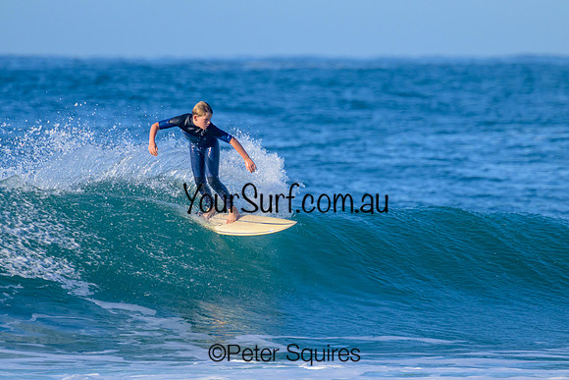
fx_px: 13027
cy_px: 190
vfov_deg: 1.7
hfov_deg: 2.5
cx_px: 284
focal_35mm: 824
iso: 1800
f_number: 11
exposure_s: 1/2000
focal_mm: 800
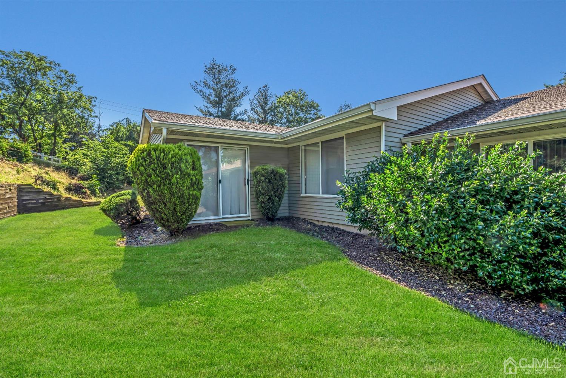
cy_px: 189
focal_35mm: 16
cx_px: 283
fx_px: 252
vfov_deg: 73.7
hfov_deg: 96.7
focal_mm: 16
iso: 200
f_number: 16
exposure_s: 1/20
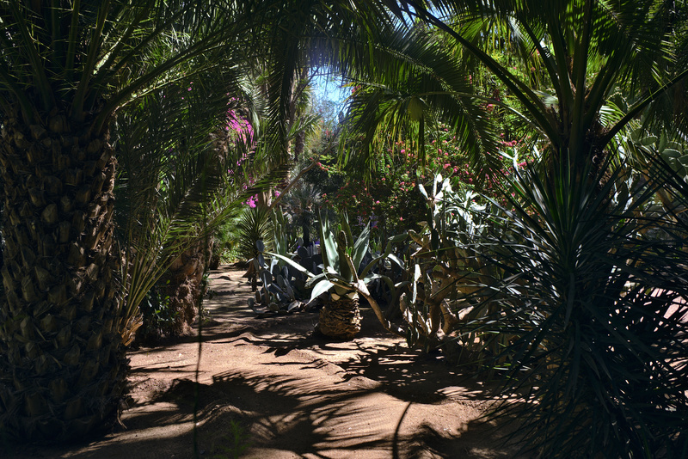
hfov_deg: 54.4
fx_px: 669
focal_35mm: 35
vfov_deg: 37.9
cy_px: 230
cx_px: 344
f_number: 4
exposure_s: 1/640
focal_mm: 23
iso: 400
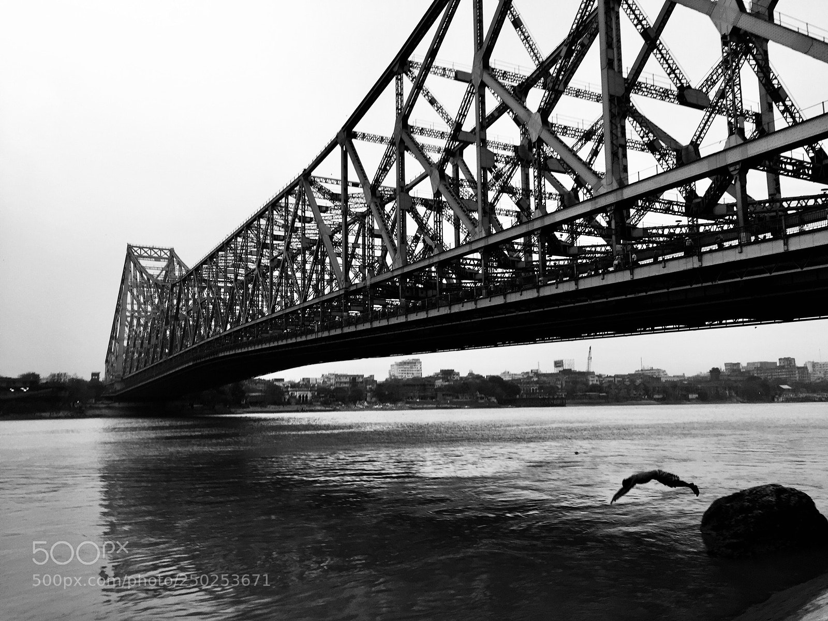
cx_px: 414
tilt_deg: +6.0
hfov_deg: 61.7
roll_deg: +0.4
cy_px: 310
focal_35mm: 29
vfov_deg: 48.2
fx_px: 694
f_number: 2.2
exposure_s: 1/100
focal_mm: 4.15
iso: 40
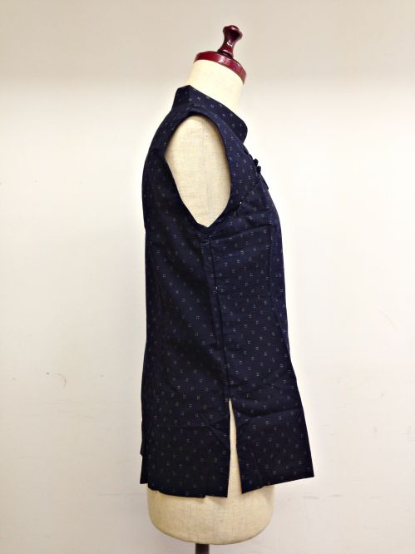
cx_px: 208
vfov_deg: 55.4
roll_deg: -0.5
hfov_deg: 42.9
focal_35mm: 33
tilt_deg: +0.6
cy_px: 277
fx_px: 528
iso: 64
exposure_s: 1/24
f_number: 2.4
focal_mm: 4.12
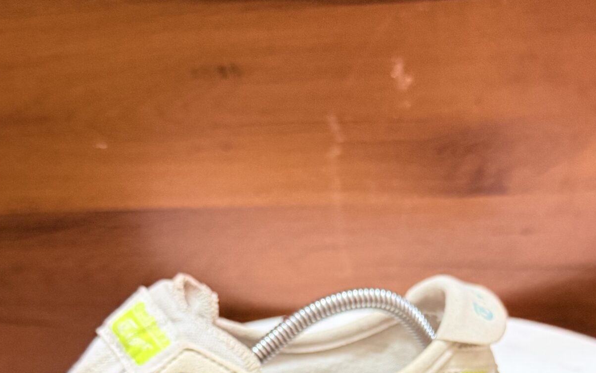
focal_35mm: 54
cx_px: 356
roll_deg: +4.5
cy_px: 442
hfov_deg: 37.4
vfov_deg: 22.2
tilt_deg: -36.3
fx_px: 877
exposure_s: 1/50
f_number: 1.78
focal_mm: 6.76
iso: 400
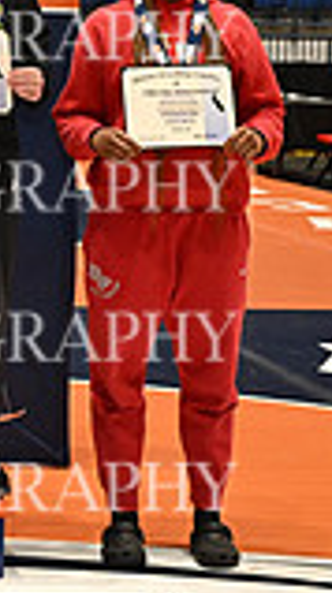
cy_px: -39
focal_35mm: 134
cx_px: -302
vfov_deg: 15.7
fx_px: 2105
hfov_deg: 8.6
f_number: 5.6
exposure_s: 1/160
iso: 1600
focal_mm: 35
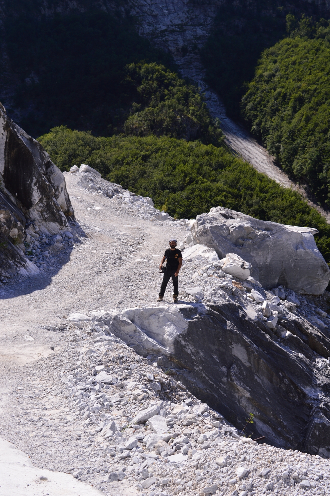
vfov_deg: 42.4
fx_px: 641
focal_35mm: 46
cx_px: 165
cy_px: 248
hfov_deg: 28.9
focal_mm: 31
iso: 100
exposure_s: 1/500
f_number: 6.3
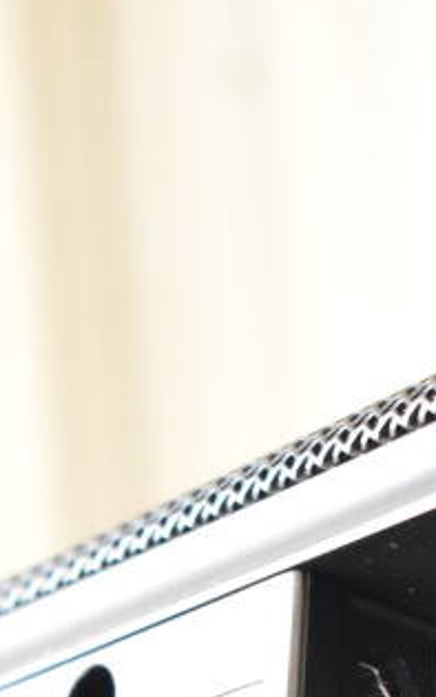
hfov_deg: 9.2
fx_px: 2698
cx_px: 407
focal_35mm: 142
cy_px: 1000
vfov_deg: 13.9
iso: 3200
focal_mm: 32
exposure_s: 1/50
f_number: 4.5
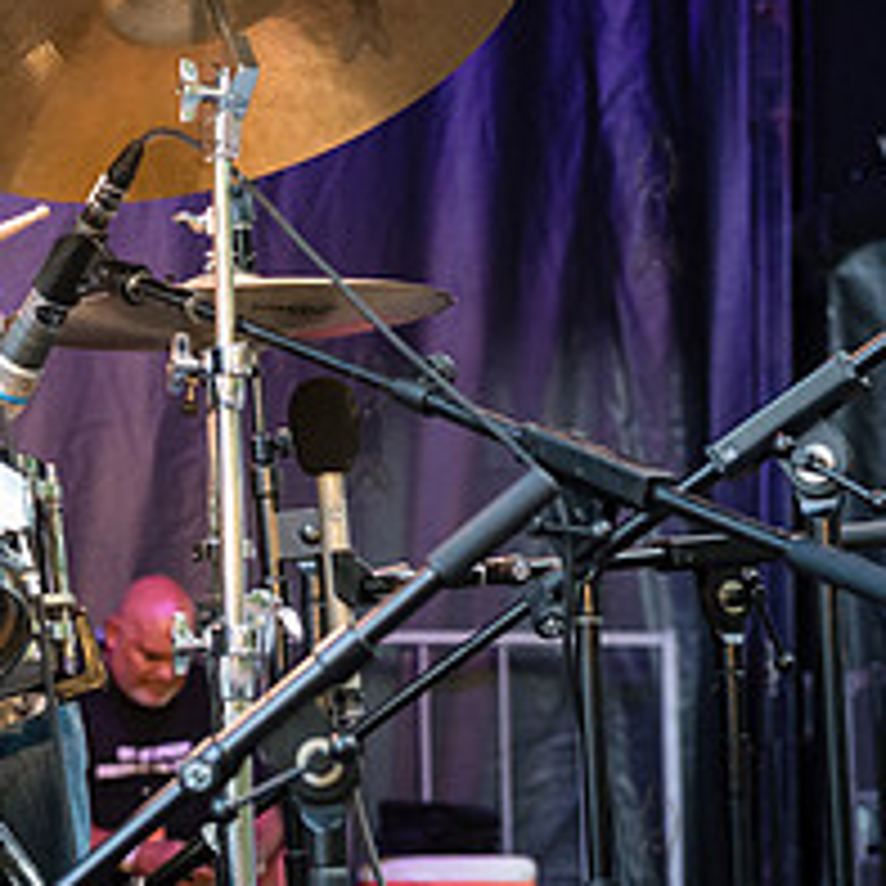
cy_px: 200
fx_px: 4344
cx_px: -216
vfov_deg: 11.6
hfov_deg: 11.4
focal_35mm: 150
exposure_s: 1/320
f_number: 4.5
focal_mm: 60
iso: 2000
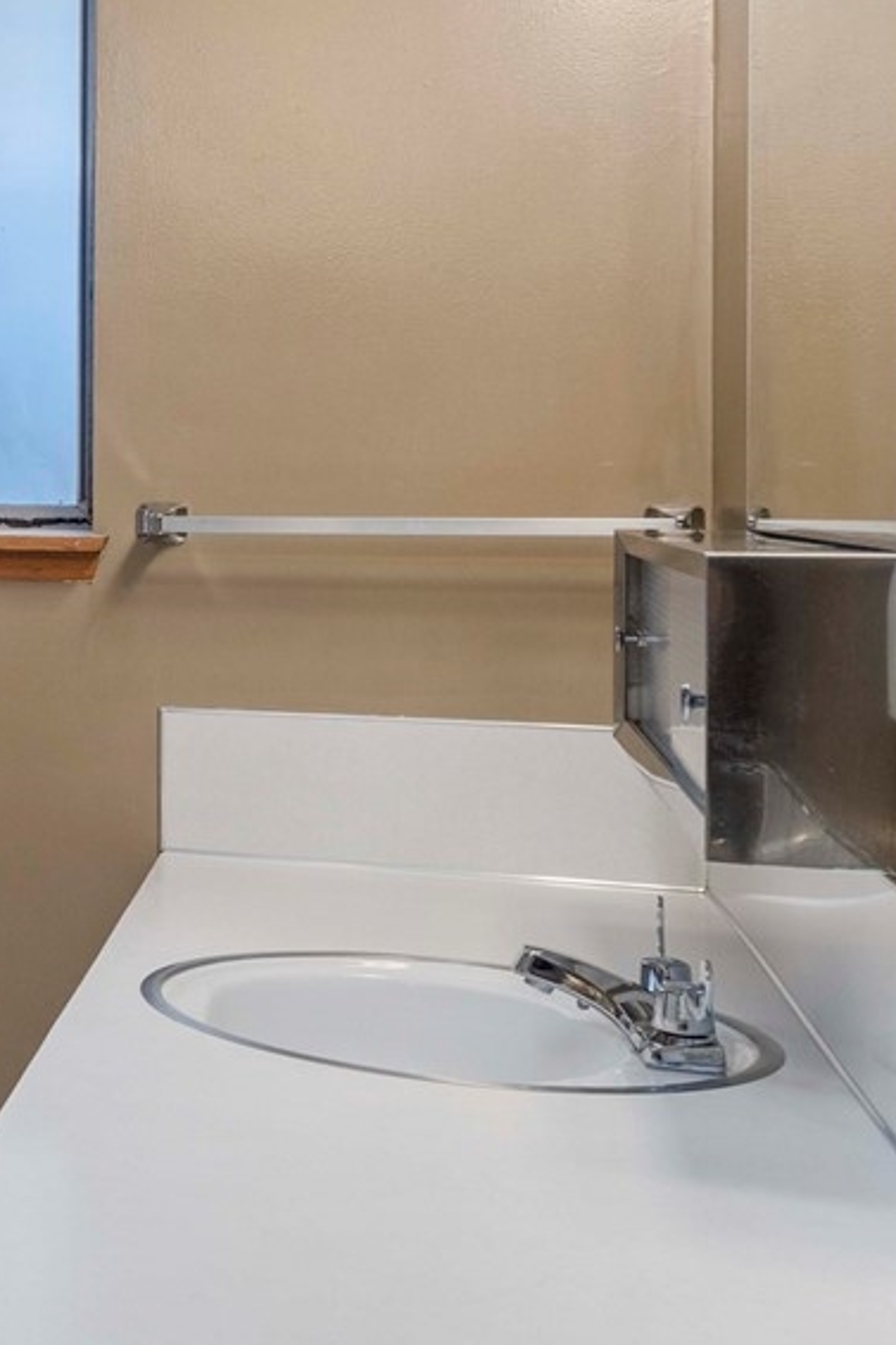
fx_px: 2017
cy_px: 446
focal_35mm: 54
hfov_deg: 19.1
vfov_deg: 36.5
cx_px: -717
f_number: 7.1
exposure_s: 1/60
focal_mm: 18
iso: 640
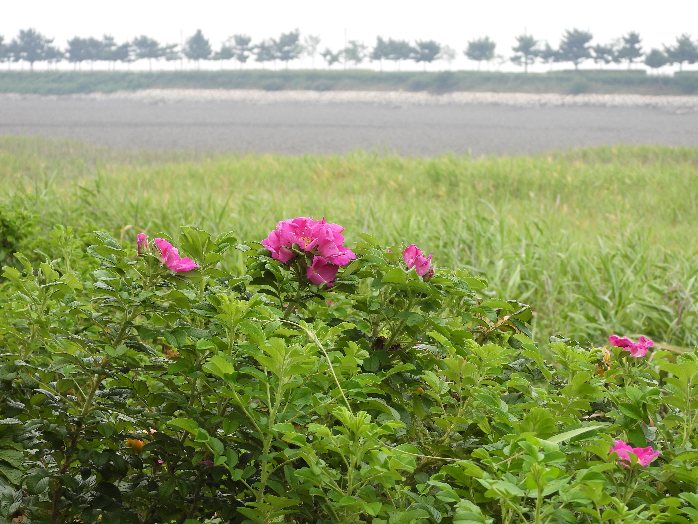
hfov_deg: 18.7
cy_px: 262
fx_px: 2117
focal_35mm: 105
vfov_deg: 14.1
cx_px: 349
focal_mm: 18.9
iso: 100
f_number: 4
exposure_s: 1/250
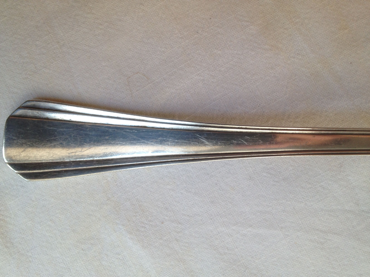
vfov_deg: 40.7
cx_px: 185
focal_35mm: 35
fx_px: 374
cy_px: 138
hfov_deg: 52.6
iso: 50
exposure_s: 1/165
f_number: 2.4
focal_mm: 4.28
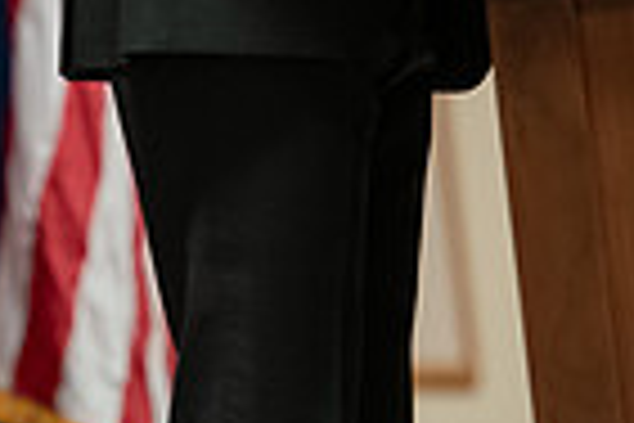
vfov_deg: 2.4
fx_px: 10108
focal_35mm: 574
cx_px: 31
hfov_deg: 3.6
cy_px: -367
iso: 2000
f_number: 2.8
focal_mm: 140
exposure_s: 1/200
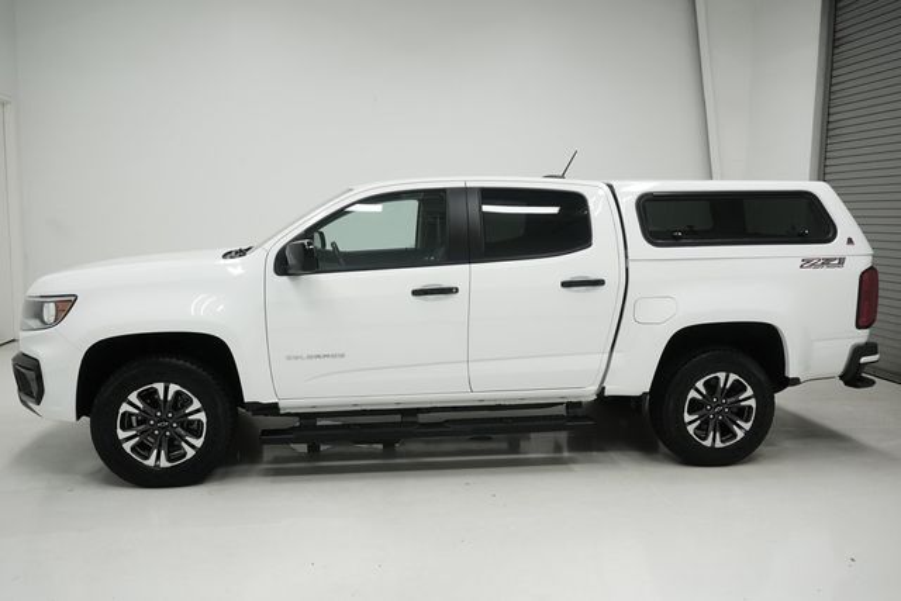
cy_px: 300
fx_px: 751
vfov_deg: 43.6
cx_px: 450
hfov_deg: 61.9
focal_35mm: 30
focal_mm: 20
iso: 500
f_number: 5.6
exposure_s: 1/200
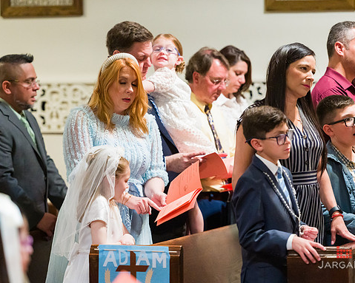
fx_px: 2027
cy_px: 142
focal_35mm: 193
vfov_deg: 8.0
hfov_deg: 10.0
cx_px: 174
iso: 6400
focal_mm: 170
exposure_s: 1/200
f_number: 3.2
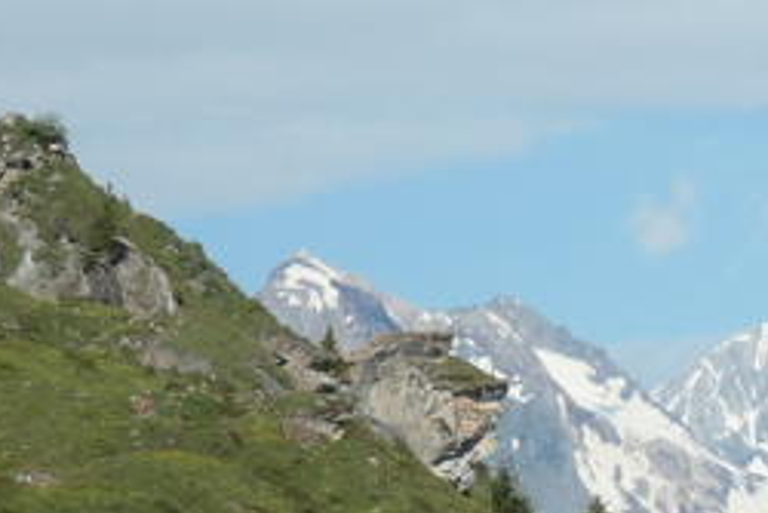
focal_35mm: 432
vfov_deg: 3.2
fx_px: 9221
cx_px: 1843
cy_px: 746
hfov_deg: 4.7
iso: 200
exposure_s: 1/800
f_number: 7.1
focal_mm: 26.3
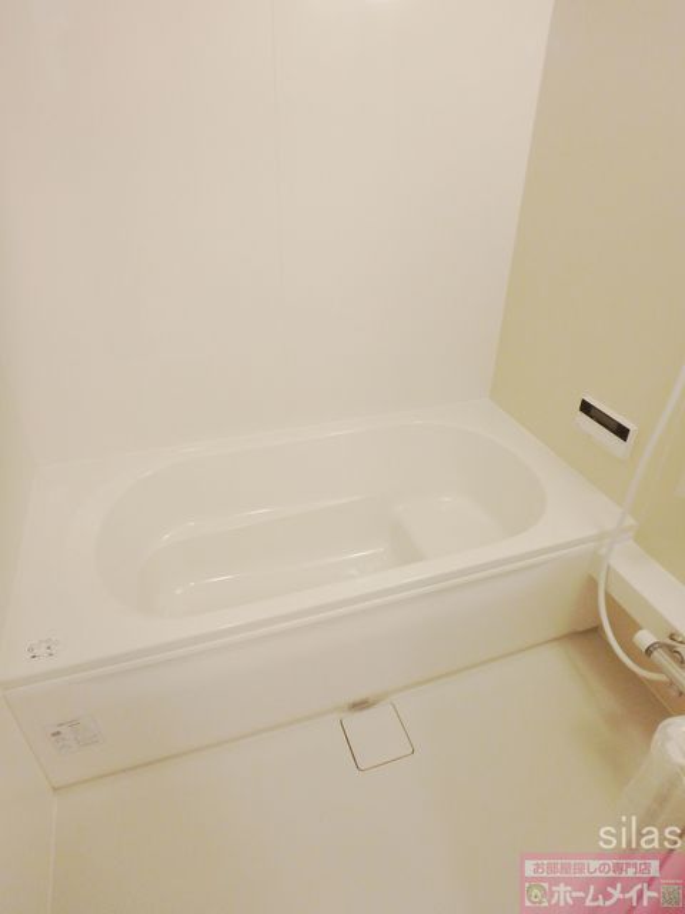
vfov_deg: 79.0
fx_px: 554
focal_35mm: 21
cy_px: 457
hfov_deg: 63.4
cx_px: 342
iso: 320
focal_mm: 3.7
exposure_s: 1/30
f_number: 3.5
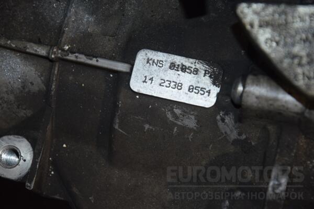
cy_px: 104
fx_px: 1177
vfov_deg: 10.2
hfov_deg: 15.2
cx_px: 157
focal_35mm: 135
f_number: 5.6
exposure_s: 1/60
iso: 800
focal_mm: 90
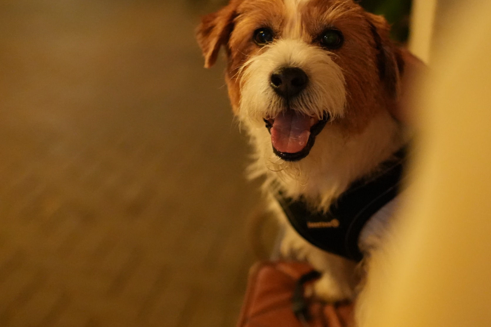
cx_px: 239
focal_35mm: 63
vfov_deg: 21.4
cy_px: 87
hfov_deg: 31.9
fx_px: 859
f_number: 2
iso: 8000
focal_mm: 35
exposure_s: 1/160
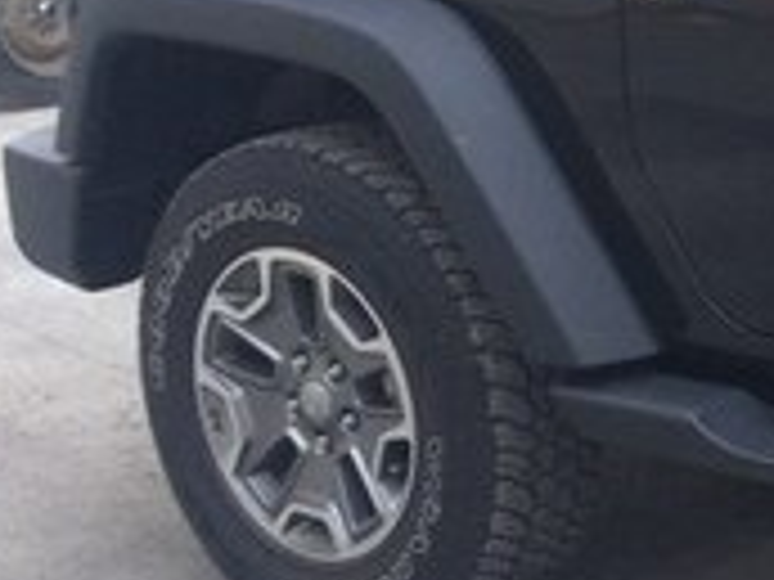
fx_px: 2482
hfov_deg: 15.2
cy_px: 182
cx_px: 1422
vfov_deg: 13.3
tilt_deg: -11.3
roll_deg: +0.5
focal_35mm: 111
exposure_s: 1/50
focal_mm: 4.15
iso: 50
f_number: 2.2
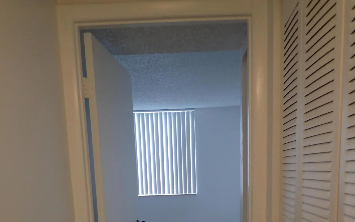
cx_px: 180
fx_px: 348
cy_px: 233
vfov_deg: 31.9
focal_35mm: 36
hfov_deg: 54.0
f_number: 2
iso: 160
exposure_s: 1/60
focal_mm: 4.5
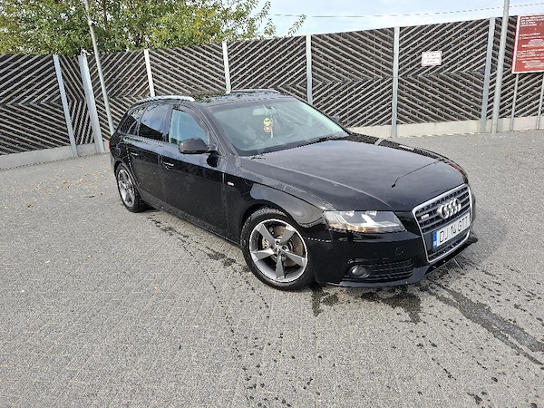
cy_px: 204
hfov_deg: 73.9
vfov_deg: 58.9
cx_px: 272
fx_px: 361
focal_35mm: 23
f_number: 1.8
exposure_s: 1/909
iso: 50
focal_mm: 5.54
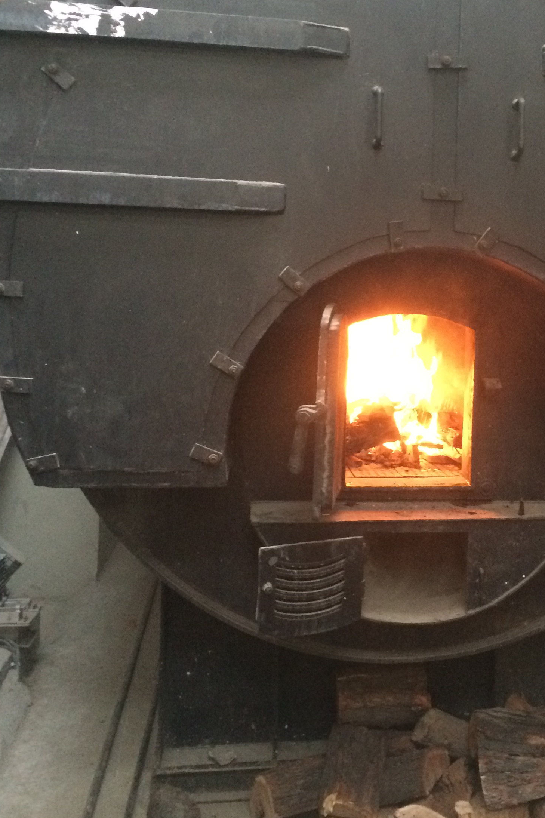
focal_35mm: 45
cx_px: 438
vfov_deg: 43.5
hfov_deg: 29.2
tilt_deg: -2.0
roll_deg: -0.5
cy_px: 343
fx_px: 1022
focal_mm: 4.15
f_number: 2.2
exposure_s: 1/17
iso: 400
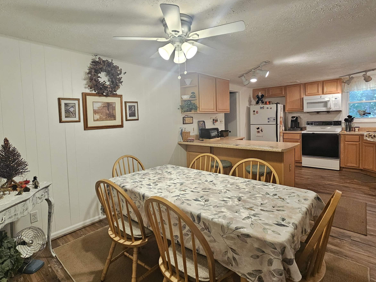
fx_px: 185
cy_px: 131
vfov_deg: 74.6
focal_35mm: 17
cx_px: 167
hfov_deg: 90.7
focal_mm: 2.2
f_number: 2.2
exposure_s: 1/60
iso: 400
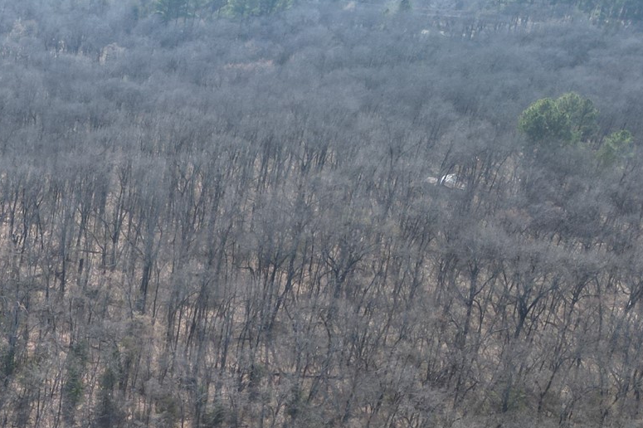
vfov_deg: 19.6
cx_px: -130
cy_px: 484
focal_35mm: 66
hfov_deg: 27.0
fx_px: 1178
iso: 100
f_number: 1.7
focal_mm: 6.72
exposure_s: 1/1250
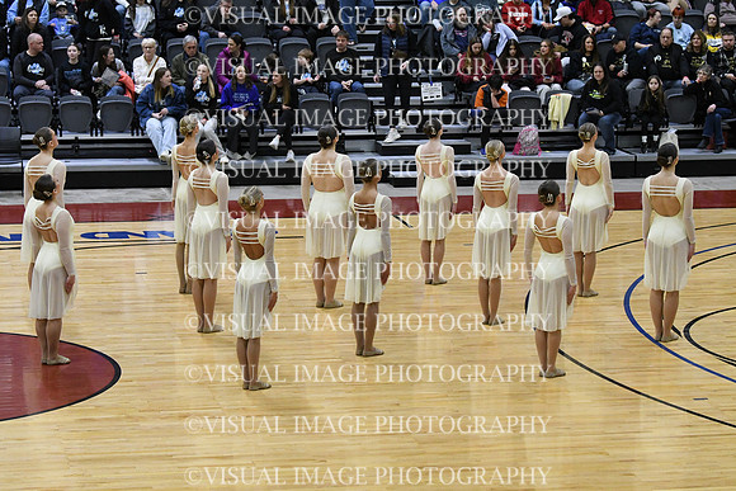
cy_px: 246
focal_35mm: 105
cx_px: 368
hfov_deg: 19.5
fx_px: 2147
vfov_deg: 13.0
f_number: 4
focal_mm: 70
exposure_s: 1/500
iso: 5000
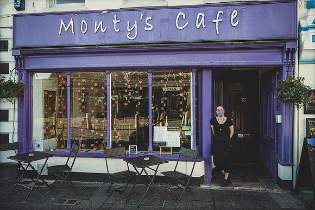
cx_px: 159
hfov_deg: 67.9
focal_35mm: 27
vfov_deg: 48.4
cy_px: 100
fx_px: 234
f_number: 2.8
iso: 100
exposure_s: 1/160
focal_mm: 24
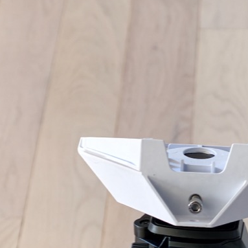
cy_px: 480
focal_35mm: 354
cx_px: 172
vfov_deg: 4.9
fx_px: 2869
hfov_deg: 4.9
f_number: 2.67
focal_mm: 22.48
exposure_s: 1/33.3
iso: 1806
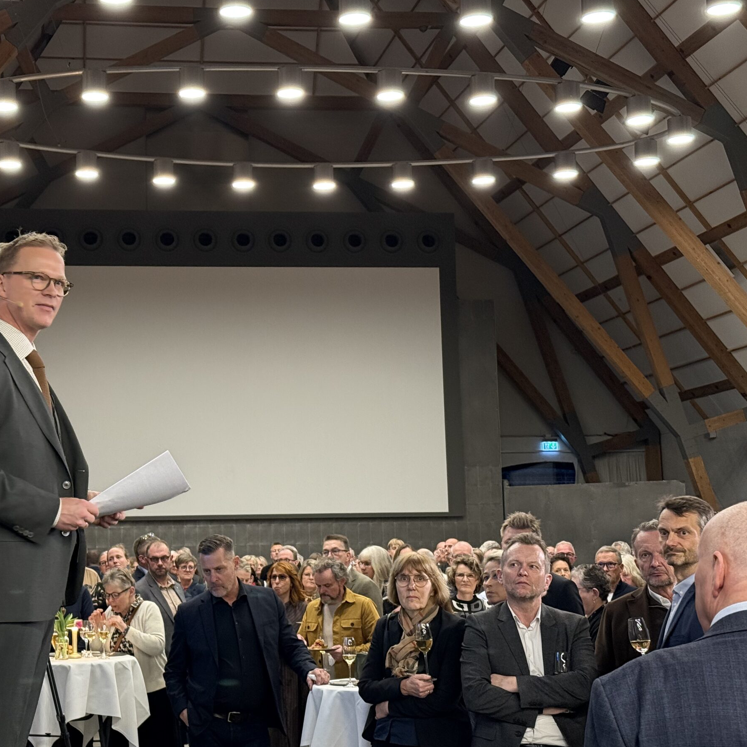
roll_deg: +0.6
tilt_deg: +7.2
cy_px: 383
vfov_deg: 28.2
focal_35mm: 61
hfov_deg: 27.9
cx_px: 220
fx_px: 1489
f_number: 1.78
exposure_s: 1/37
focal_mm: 6.76
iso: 320
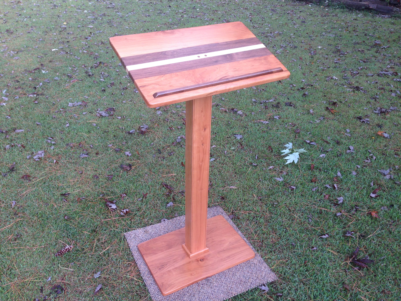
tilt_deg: -33.5
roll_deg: -2.6
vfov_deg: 42.9
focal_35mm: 33
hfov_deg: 55.4
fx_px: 382
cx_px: 200
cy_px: 150
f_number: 2.4
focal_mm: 4.12
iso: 50
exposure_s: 1/151
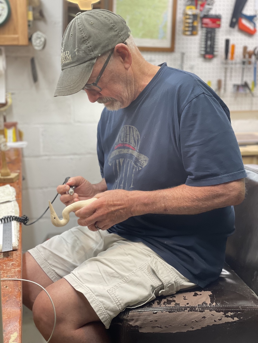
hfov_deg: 28.0
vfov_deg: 36.8
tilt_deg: -12.5
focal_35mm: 52
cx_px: 129
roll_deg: -0.2
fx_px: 517
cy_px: 172
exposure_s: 1/120
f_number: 2
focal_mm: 6
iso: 250
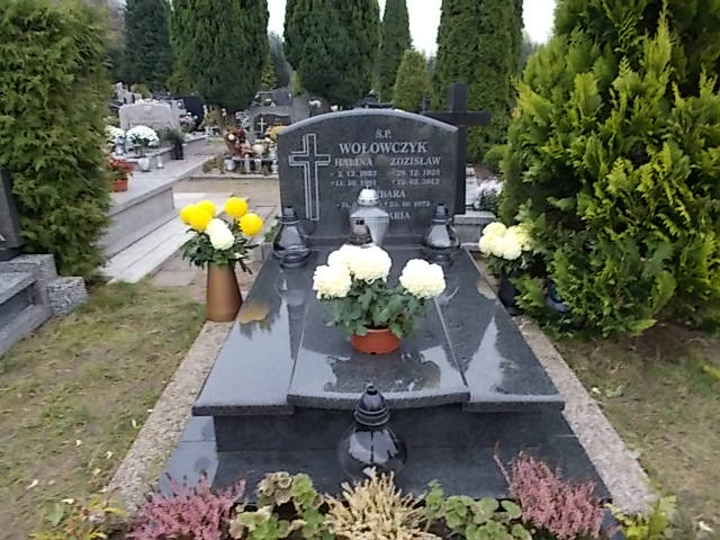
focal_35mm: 26
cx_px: 360
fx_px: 541
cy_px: 270
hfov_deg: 67.3
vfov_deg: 53.1
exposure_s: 1/25
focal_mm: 4.6
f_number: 3.2
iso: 80
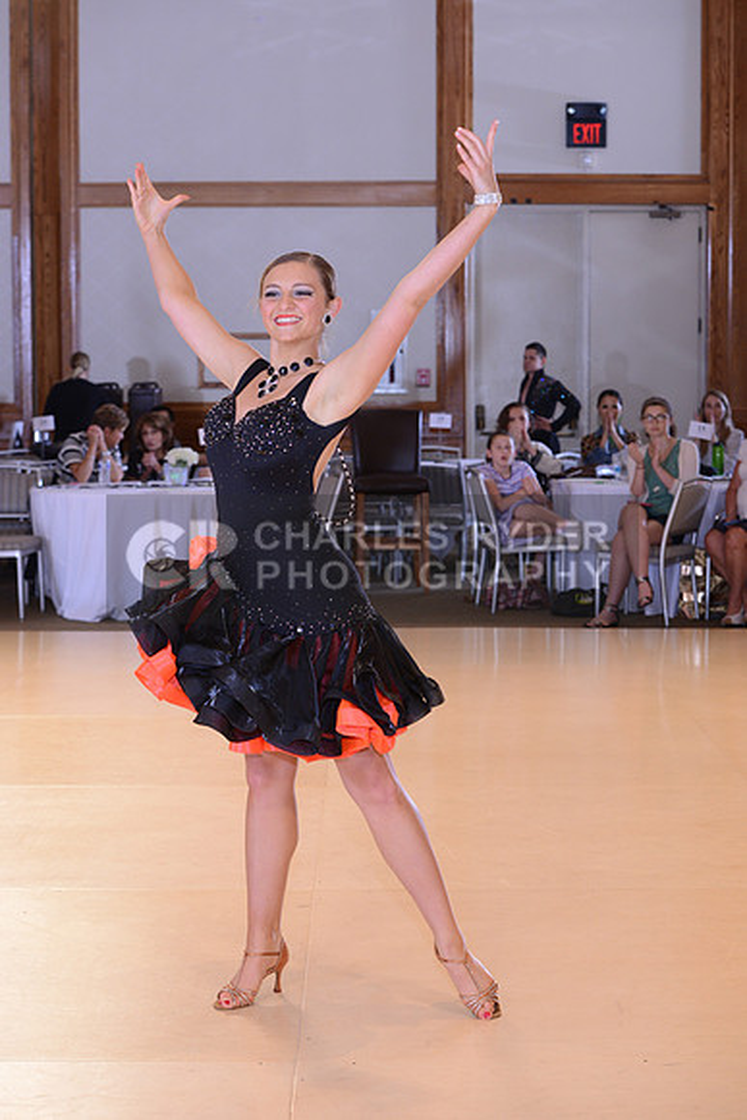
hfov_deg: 13.4
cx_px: 374
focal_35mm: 102
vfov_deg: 20.0
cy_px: 560
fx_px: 3173
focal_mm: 102
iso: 1250
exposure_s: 1/250
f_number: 5.6
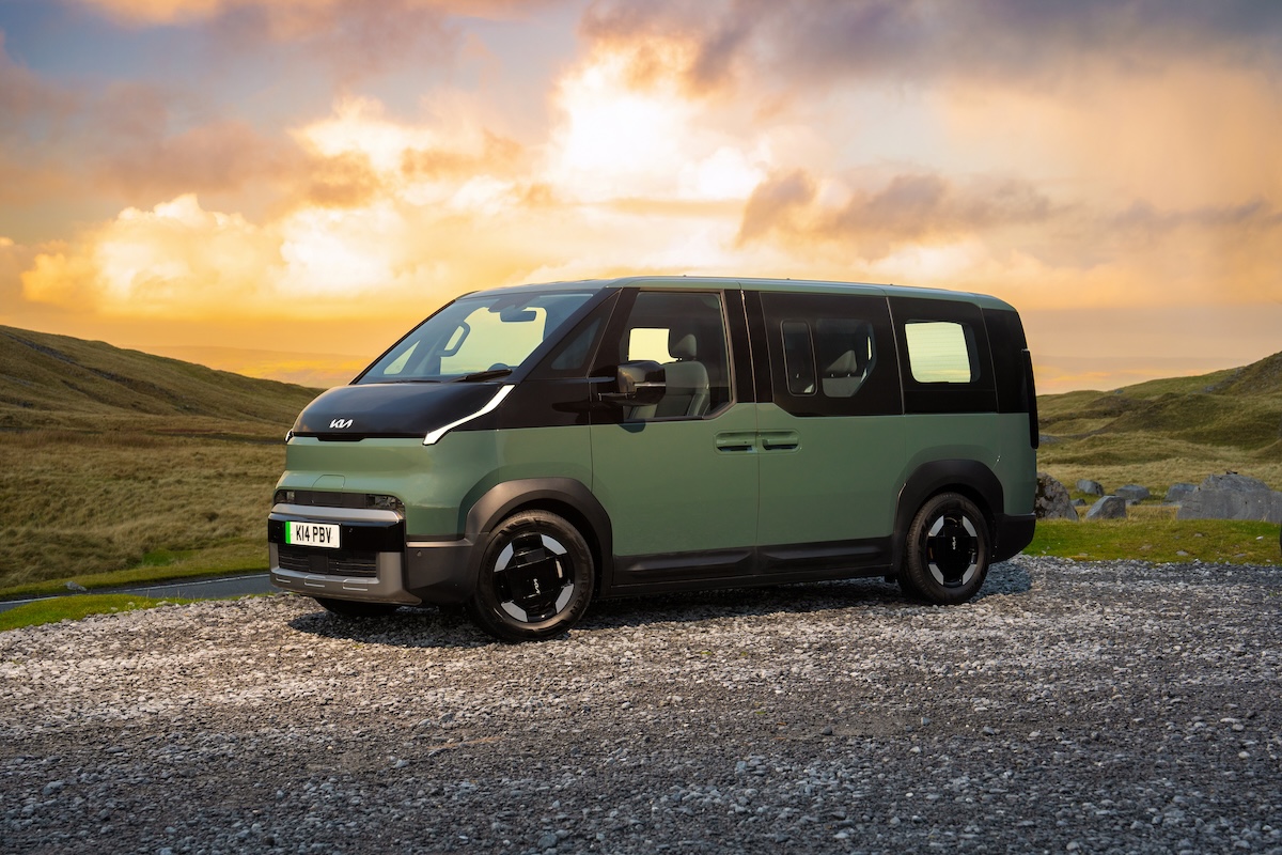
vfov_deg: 22.6
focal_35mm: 60
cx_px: 641
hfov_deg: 33.4
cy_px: 428
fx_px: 2136
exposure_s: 1/50
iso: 400
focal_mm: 60
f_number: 7.1
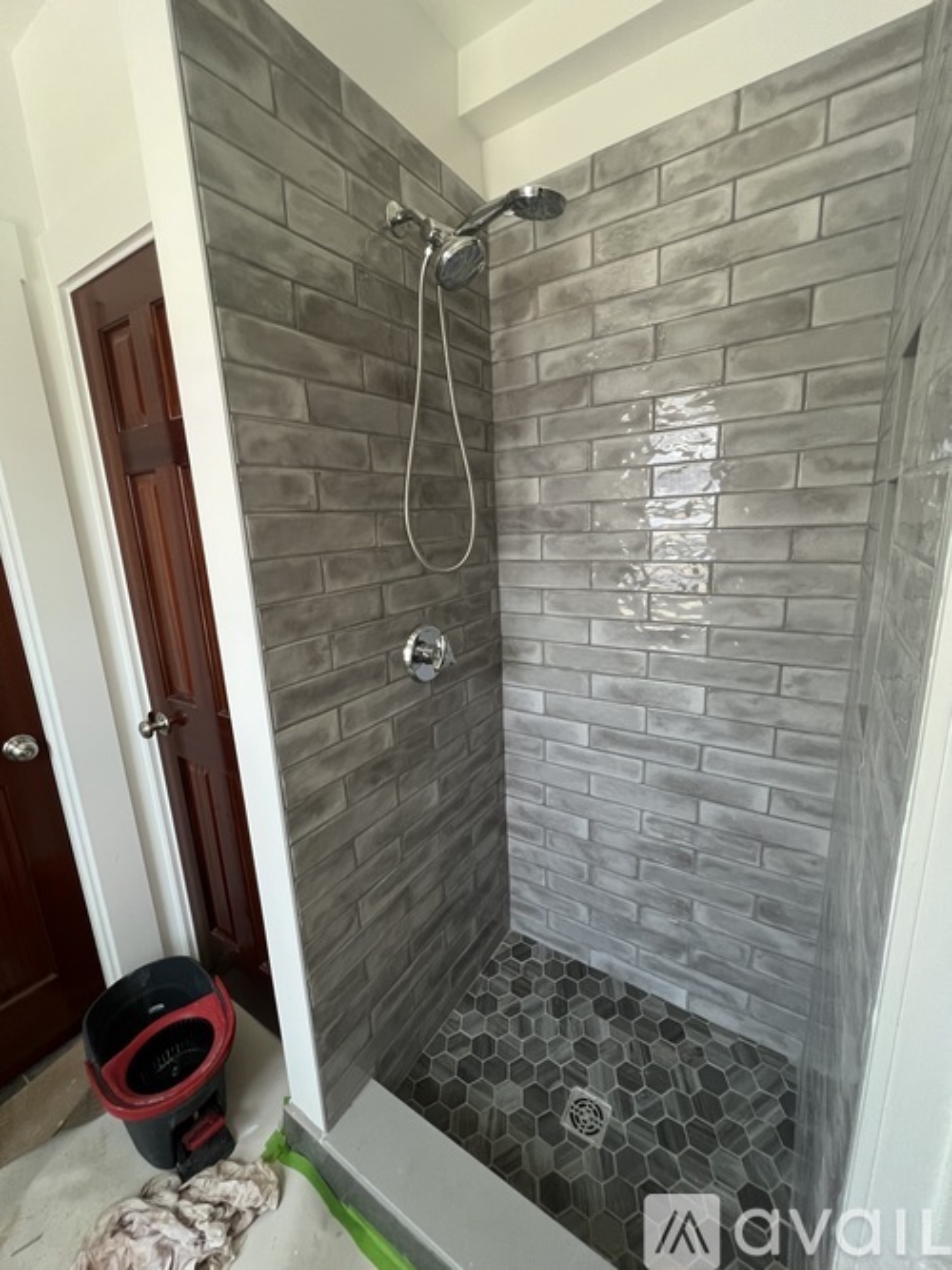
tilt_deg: -13.0
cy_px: 635
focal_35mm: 13
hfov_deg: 89.9
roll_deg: +2.5
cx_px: 476
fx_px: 477
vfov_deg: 106.2
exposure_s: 1/67
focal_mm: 1.57
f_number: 1.8
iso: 250
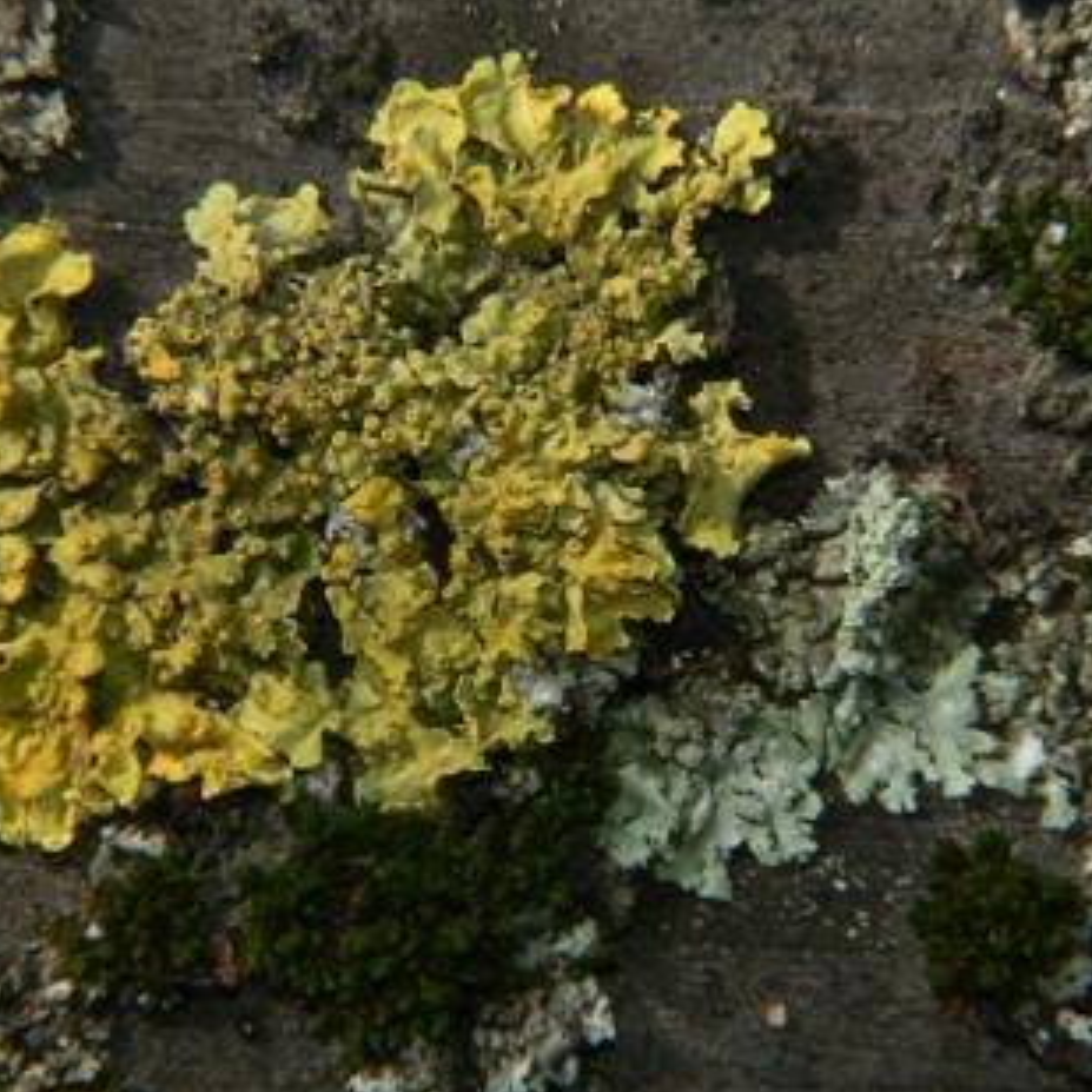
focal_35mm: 249
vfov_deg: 7.0
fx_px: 8887
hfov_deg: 7.0
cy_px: 534
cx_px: 364
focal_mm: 32.3
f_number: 8
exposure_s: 1/40
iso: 80
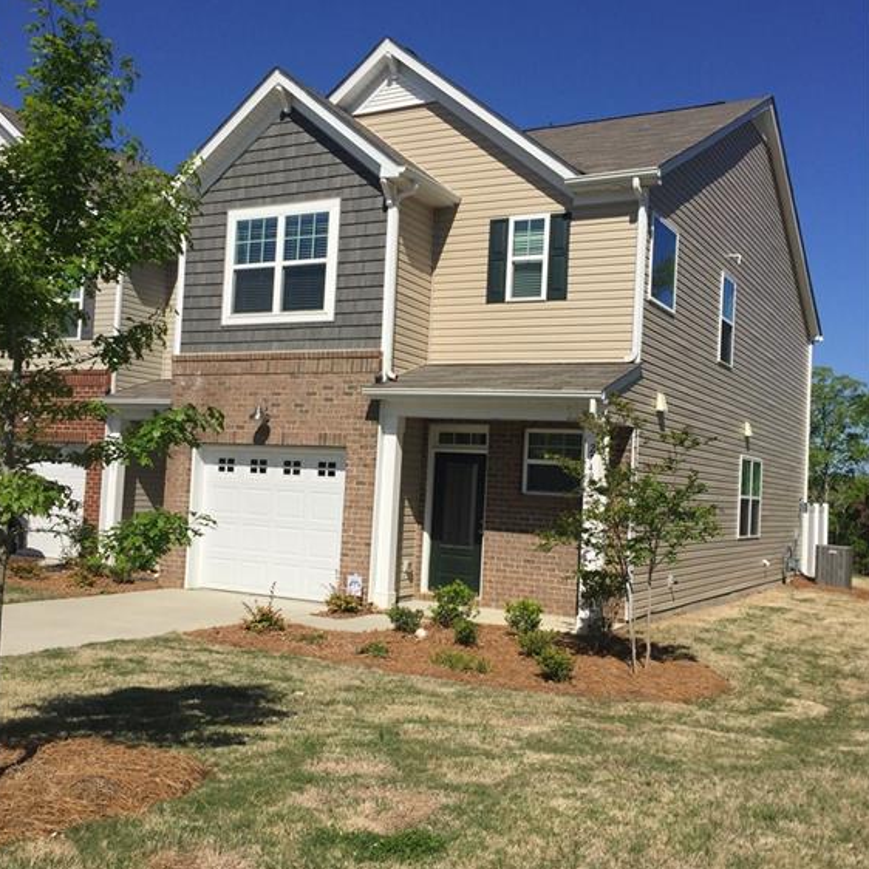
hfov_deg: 47.2
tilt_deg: +2.0
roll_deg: -3.7
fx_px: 994
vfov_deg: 47.2
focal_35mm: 35
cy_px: 433
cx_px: 428
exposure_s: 1/4405
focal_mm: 4.15
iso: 32
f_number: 2.2
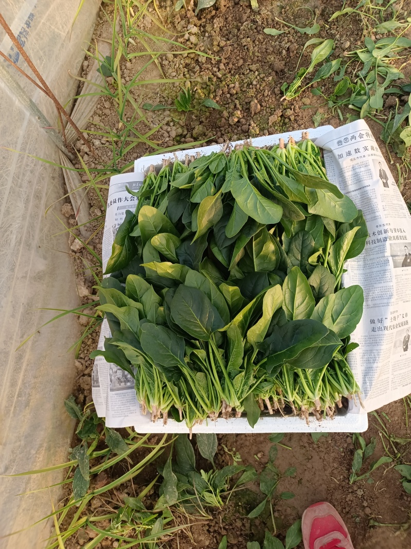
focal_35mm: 25
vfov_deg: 69.4
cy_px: 274
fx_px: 396
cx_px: 206
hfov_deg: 54.9
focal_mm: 4.71
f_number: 1.79
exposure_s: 1/100
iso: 136
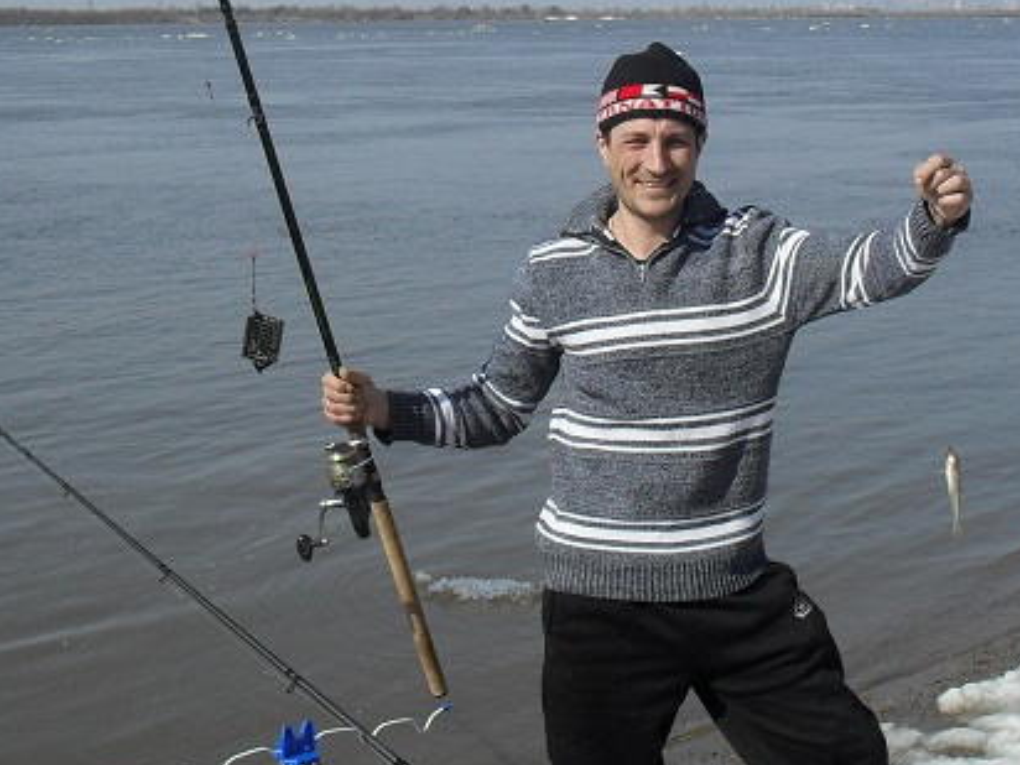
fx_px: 2004
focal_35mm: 68
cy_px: 228
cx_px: 691
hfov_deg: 28.4
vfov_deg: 21.5
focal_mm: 6.3
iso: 100
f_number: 8.4
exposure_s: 1/250
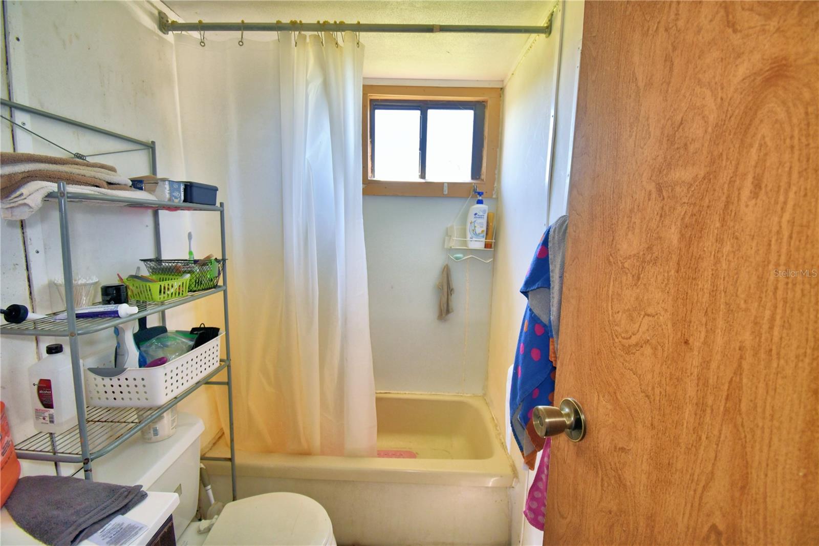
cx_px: 410
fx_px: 341
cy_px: 273
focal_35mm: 15
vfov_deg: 77.3
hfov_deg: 100.4
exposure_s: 1/60
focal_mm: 10
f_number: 4.5
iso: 200
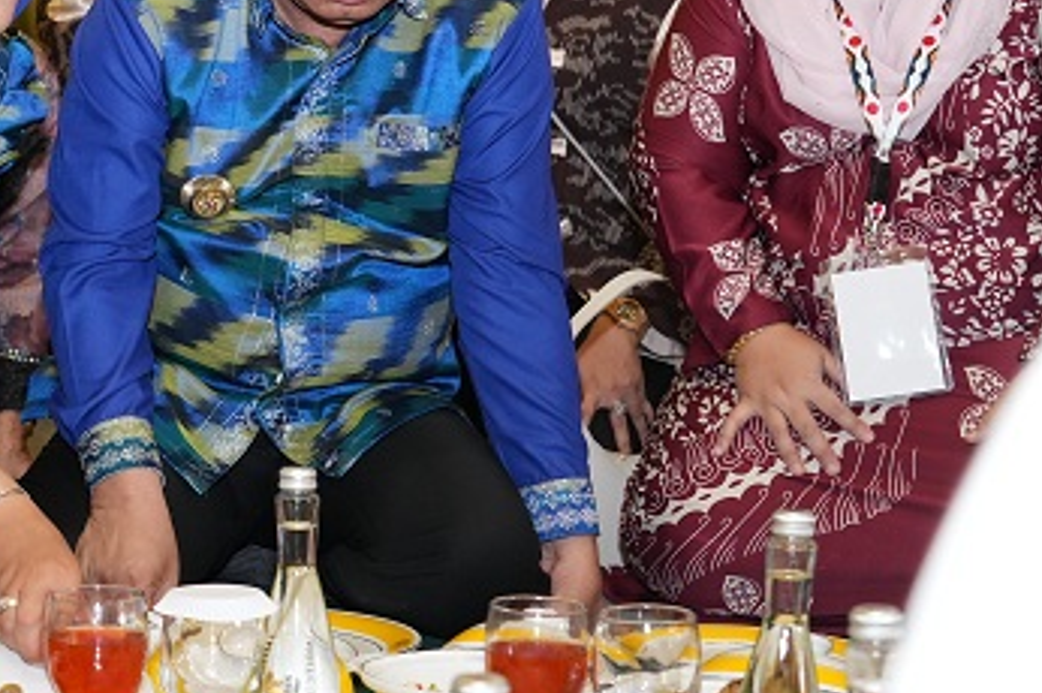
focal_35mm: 89
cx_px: 51
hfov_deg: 22.2
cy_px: 368
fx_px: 2574
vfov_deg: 15.3
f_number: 5.6
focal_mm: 44
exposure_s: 1/200
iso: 3200
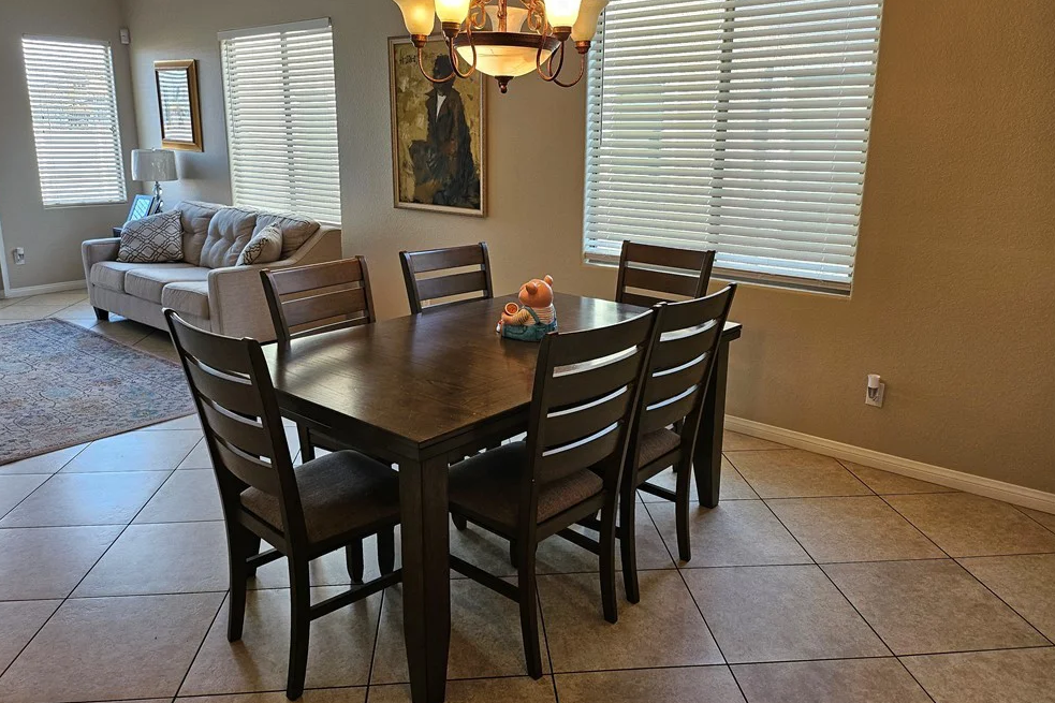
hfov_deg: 69.4
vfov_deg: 49.5
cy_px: 324
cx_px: 537
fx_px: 762
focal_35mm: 26
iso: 160
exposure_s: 1/120
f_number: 1.8
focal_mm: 5
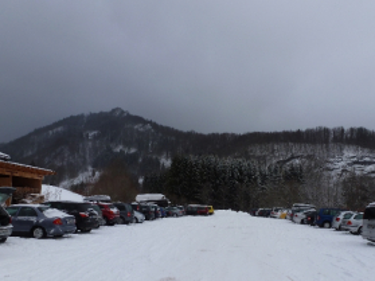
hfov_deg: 58.1
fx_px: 336
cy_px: 176
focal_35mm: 31
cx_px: 214
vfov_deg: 45.0
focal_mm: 4.3
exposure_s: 1/200
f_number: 4
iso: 100
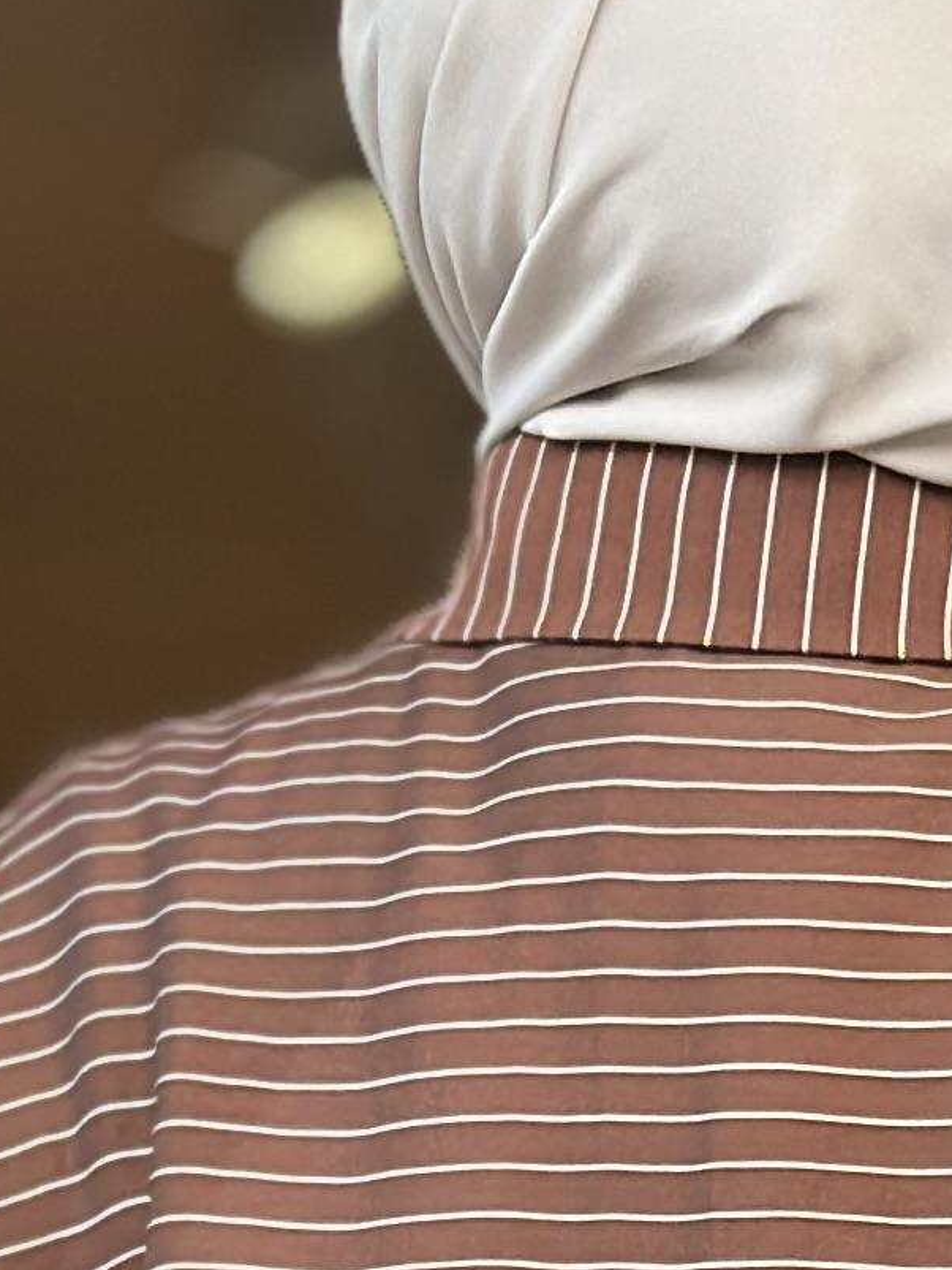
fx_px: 8840
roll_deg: -0.4
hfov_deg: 6.2
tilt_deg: -1.2
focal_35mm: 241
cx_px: 829
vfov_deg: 8.0
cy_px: 2208
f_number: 1.78
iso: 80
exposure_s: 1/339
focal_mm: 6.86
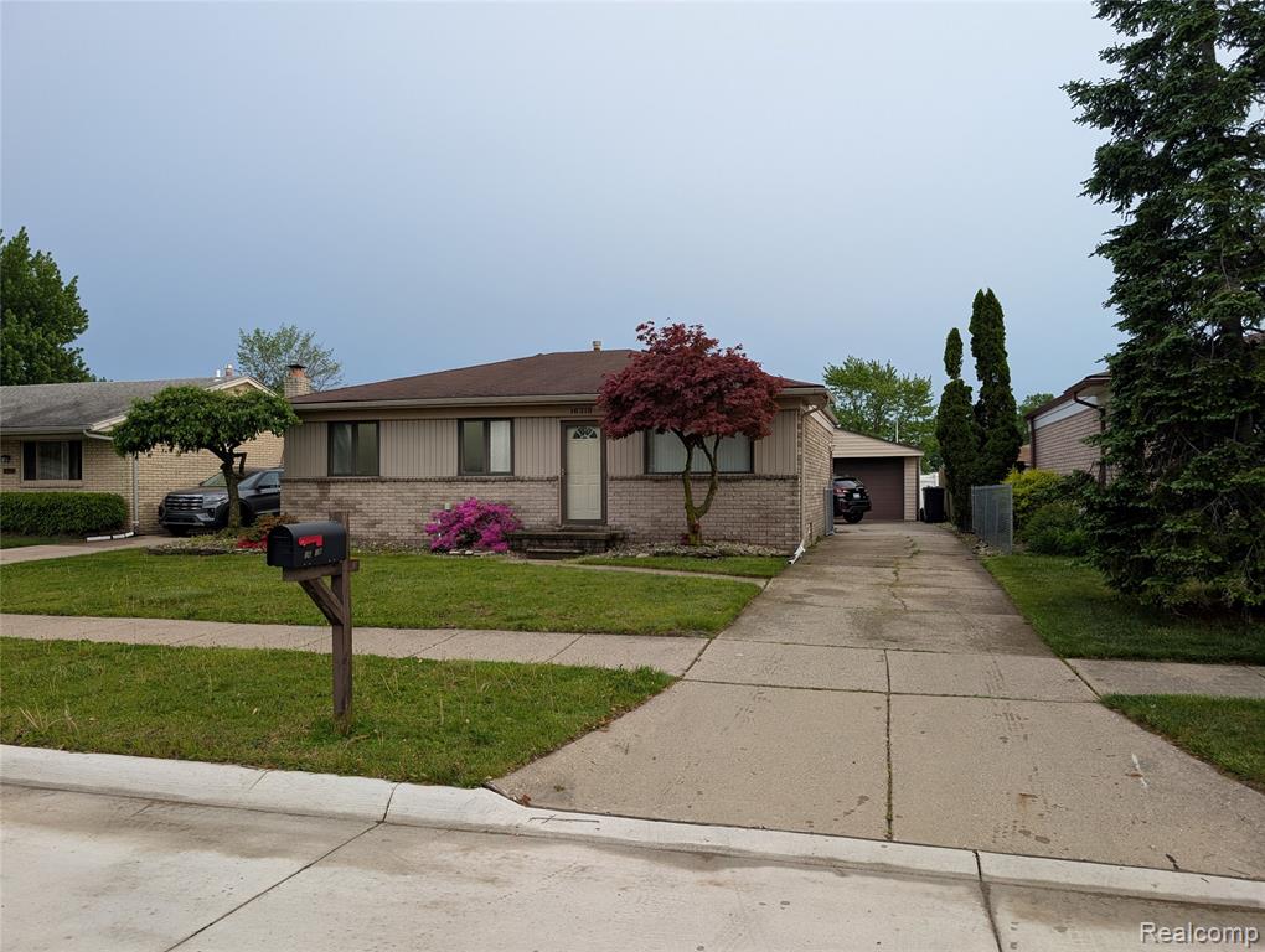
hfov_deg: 71.5
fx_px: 878
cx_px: 632
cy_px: 476
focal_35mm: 24
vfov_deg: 56.9
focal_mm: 6.9
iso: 21
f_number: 1.68
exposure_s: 1/270
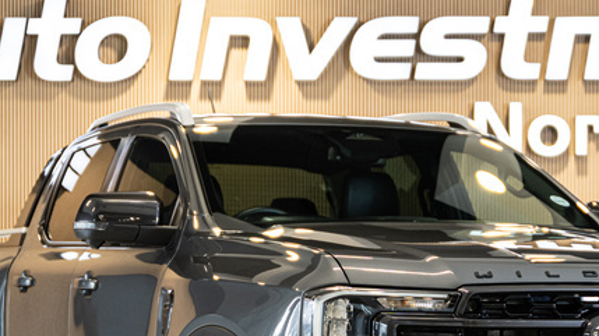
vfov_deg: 9.3
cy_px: 251
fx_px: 2064
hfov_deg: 16.5
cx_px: 365
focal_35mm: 130
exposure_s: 1/160
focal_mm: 52
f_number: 2.8
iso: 640
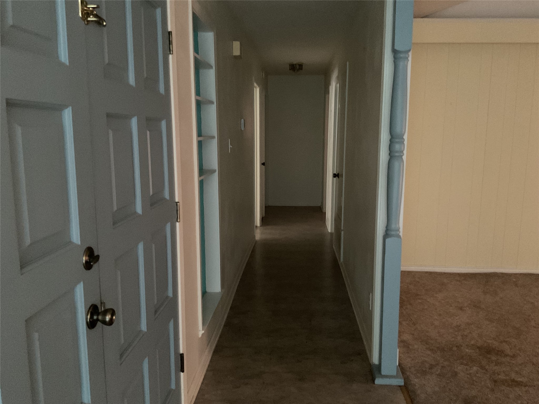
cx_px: 270
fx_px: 452
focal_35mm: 29
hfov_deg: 61.7
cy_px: 202
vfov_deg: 48.2
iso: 500
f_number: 1.8
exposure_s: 1/17
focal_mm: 3
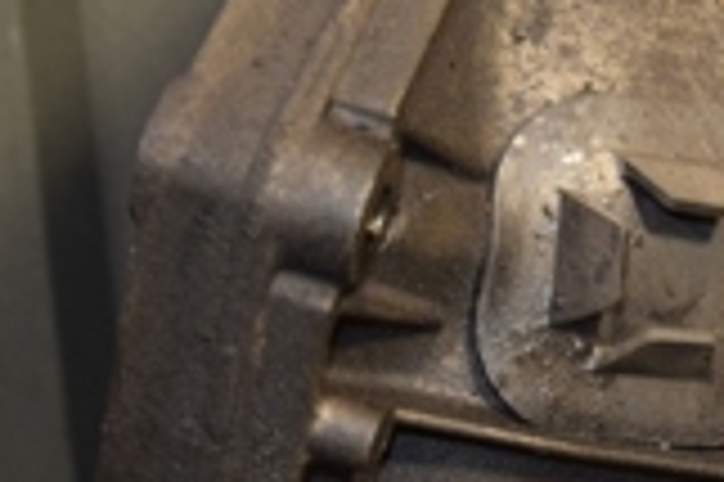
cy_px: 198
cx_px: 1129
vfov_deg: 9.2
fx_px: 2993
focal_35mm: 149
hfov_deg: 13.0
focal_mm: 25
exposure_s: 1/80
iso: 800
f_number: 5
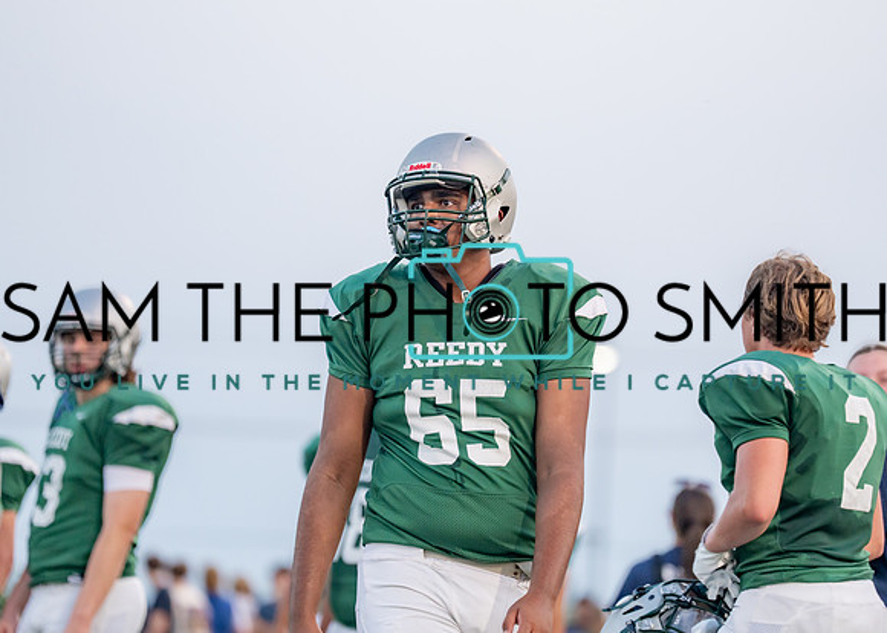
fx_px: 5752
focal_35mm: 228
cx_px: 495
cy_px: 315
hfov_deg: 8.8
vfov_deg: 6.3
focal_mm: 176
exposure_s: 1/1250
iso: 800
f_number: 2.8
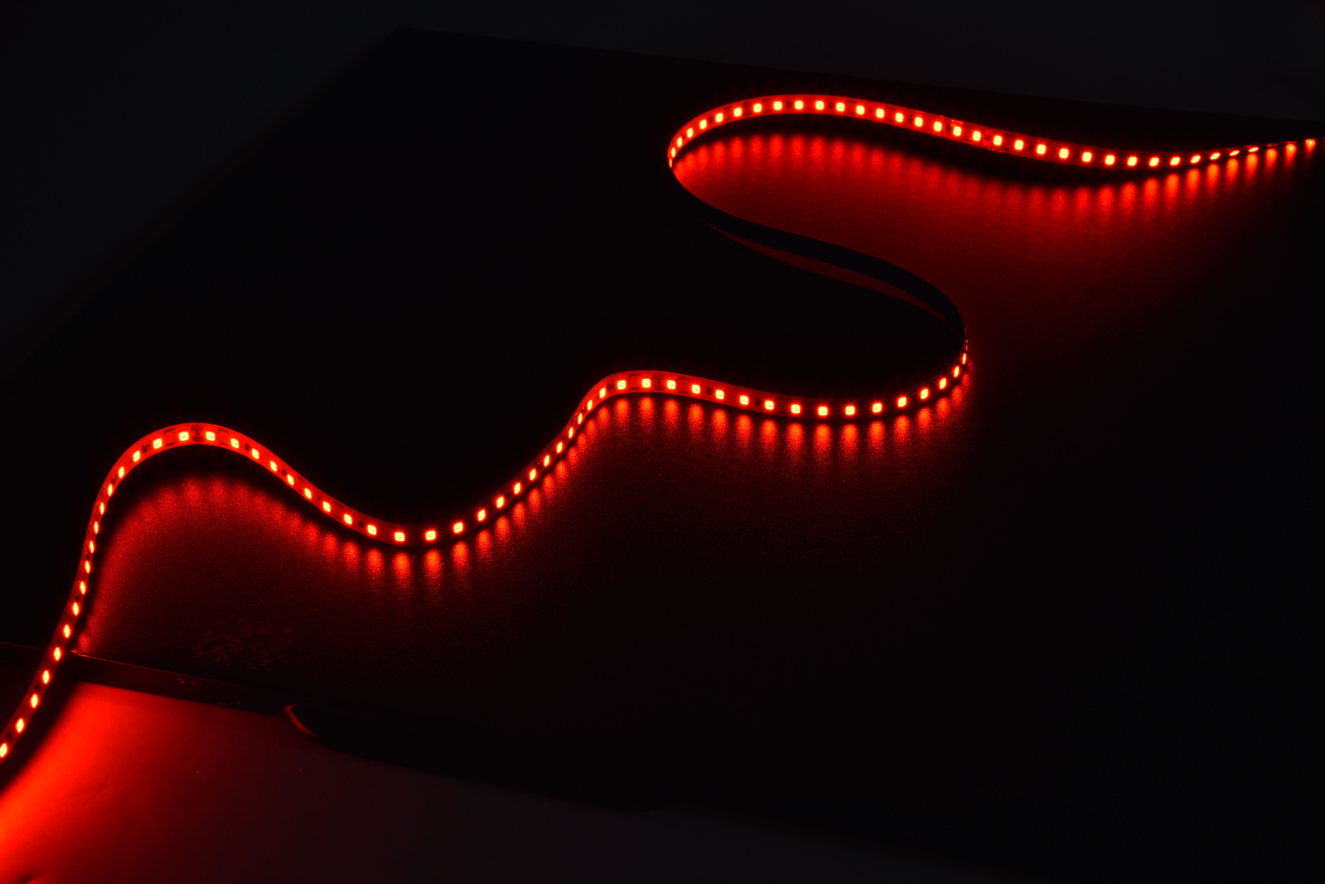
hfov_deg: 34.5
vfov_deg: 23.4
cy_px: 442
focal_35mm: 58
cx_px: 662
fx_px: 2135
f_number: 16
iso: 64
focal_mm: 58
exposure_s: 1/15
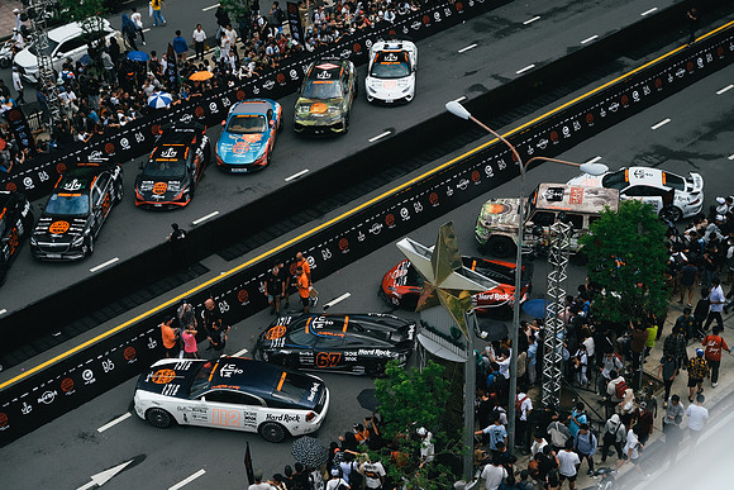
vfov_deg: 22.6
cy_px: 245
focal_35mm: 60
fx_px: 1224
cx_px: 367
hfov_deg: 33.4
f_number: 3.2
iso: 400
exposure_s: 1/2500
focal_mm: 40.1
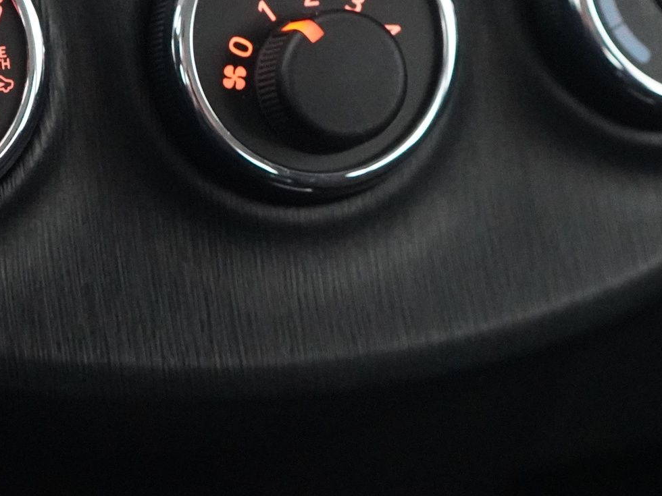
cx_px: 299
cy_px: 77
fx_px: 1970
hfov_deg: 19.1
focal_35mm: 103
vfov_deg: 14.3
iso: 6400
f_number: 3.5
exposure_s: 1/13
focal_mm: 28
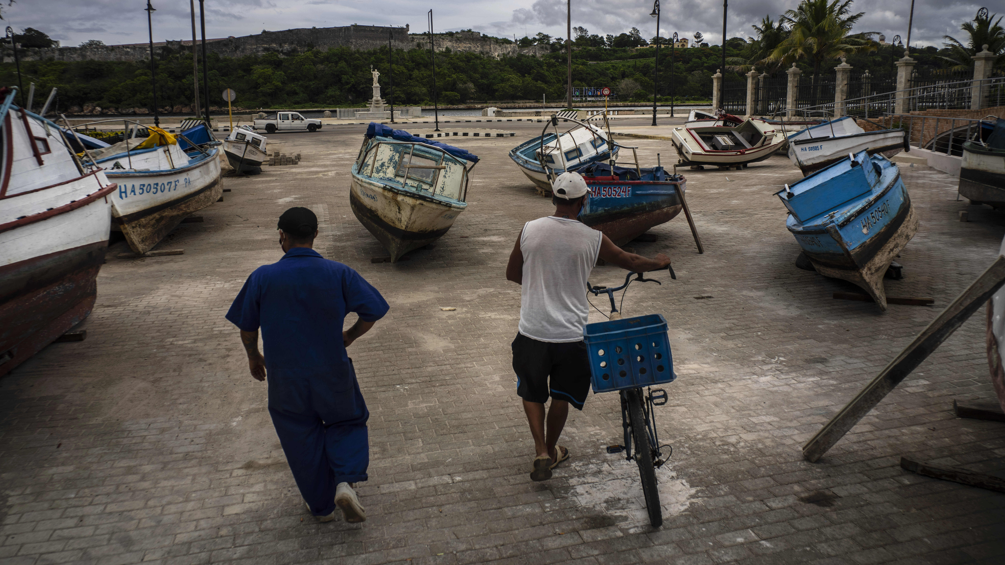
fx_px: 720
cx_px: 492
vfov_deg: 42.7
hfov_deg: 69.9
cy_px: 221
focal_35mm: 27
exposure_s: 1/640
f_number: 2
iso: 100
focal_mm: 25
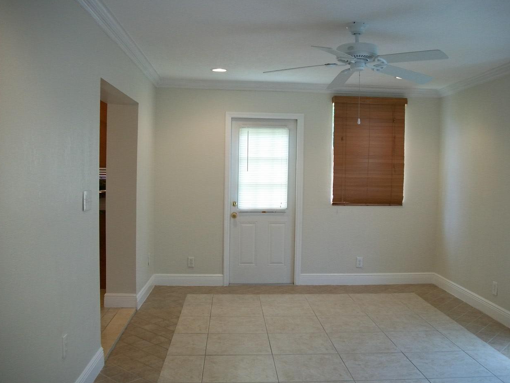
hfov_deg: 55.3
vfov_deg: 43.0
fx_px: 486
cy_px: 188
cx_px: 261
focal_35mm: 33
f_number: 2.9
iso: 80
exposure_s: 1/30
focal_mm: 5.7
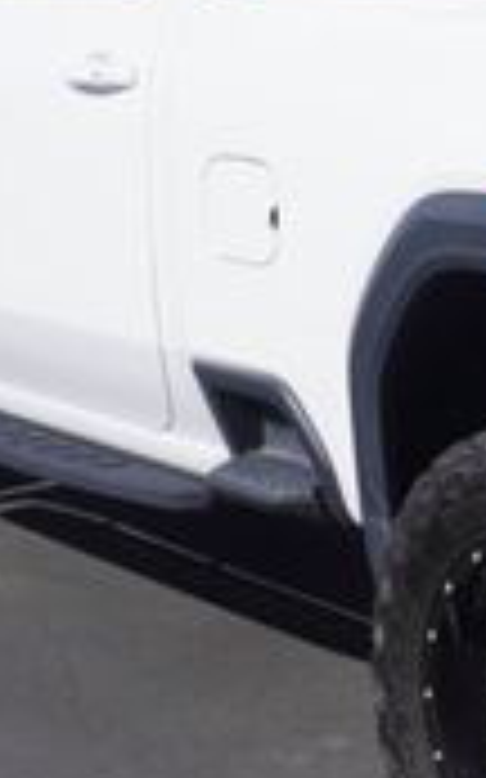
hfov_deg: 11.2
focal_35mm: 113
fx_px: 2397
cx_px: 698
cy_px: 328
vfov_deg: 18.4
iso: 100
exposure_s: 1/250
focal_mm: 20
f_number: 10
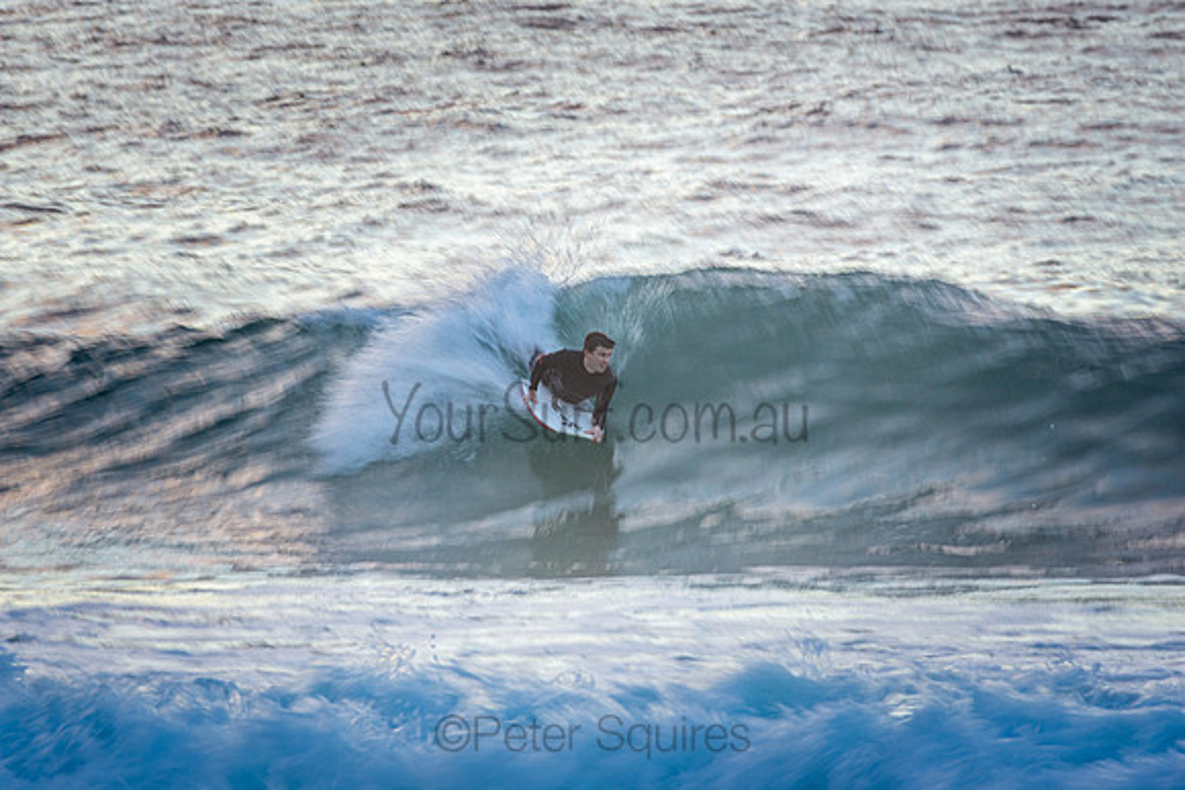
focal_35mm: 750
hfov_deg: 2.7
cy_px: 395
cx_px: 592
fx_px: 24692
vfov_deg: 1.8
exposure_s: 1/25
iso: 100
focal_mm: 500
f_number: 14
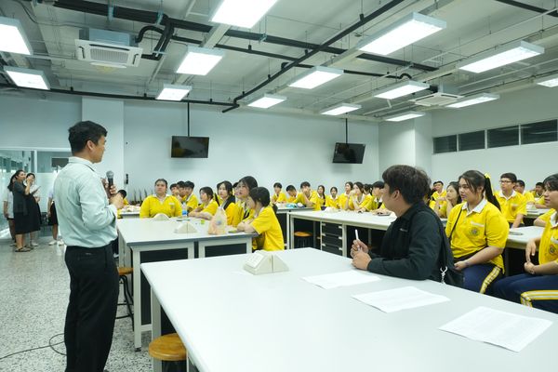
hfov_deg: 73.7
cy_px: 186
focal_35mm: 24
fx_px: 372
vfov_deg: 53.1
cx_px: 279
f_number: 9
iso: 1600
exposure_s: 1/25
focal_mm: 16
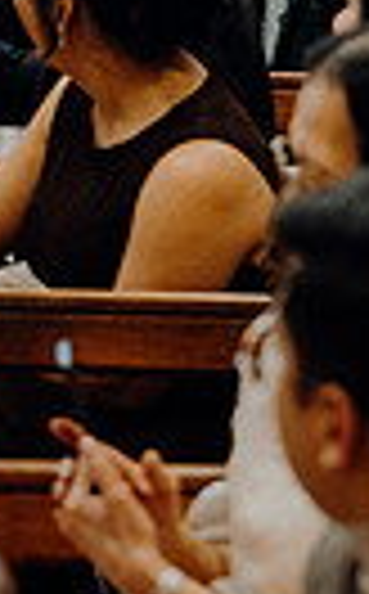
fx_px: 5075
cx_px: -423
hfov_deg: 4.1
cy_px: -29
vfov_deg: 6.7
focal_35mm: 314
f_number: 3.5
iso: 3200
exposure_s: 1/160
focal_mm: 70
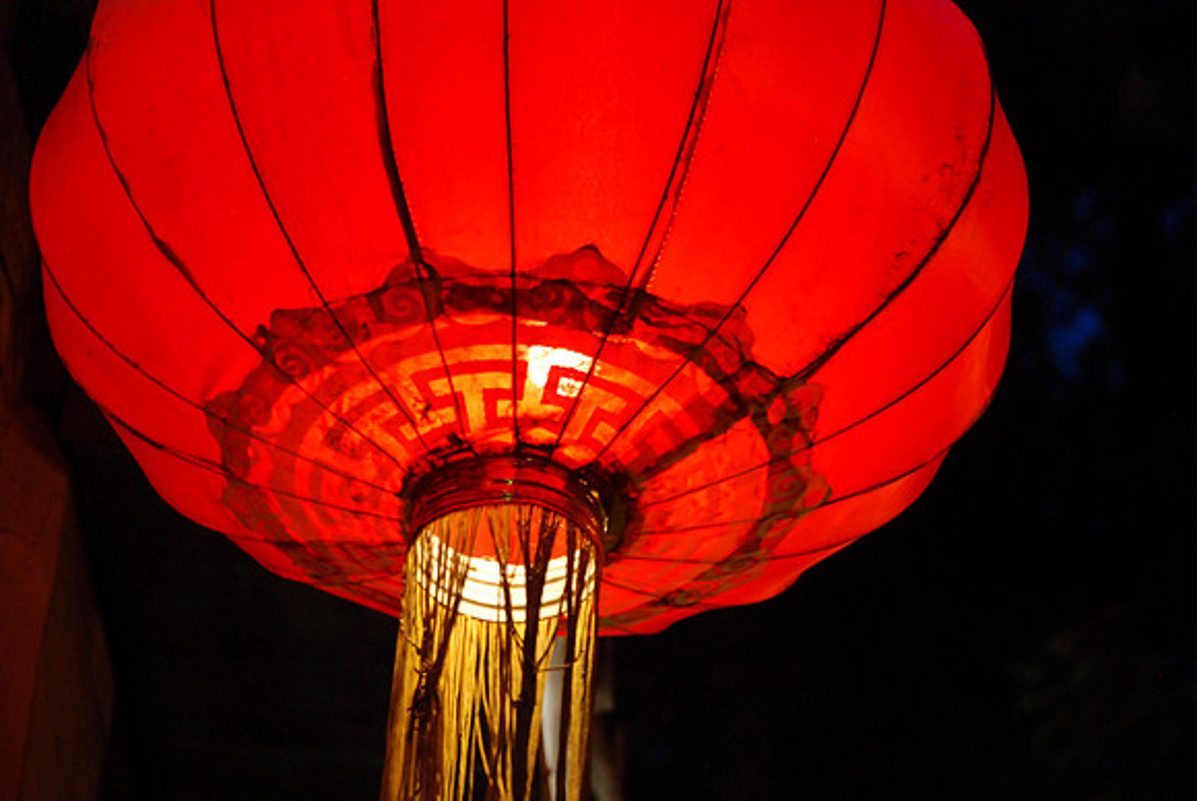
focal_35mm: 142
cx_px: 598
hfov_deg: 14.4
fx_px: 4743
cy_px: 400
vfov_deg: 9.7
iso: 800
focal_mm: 95
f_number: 5.3
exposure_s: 1/10
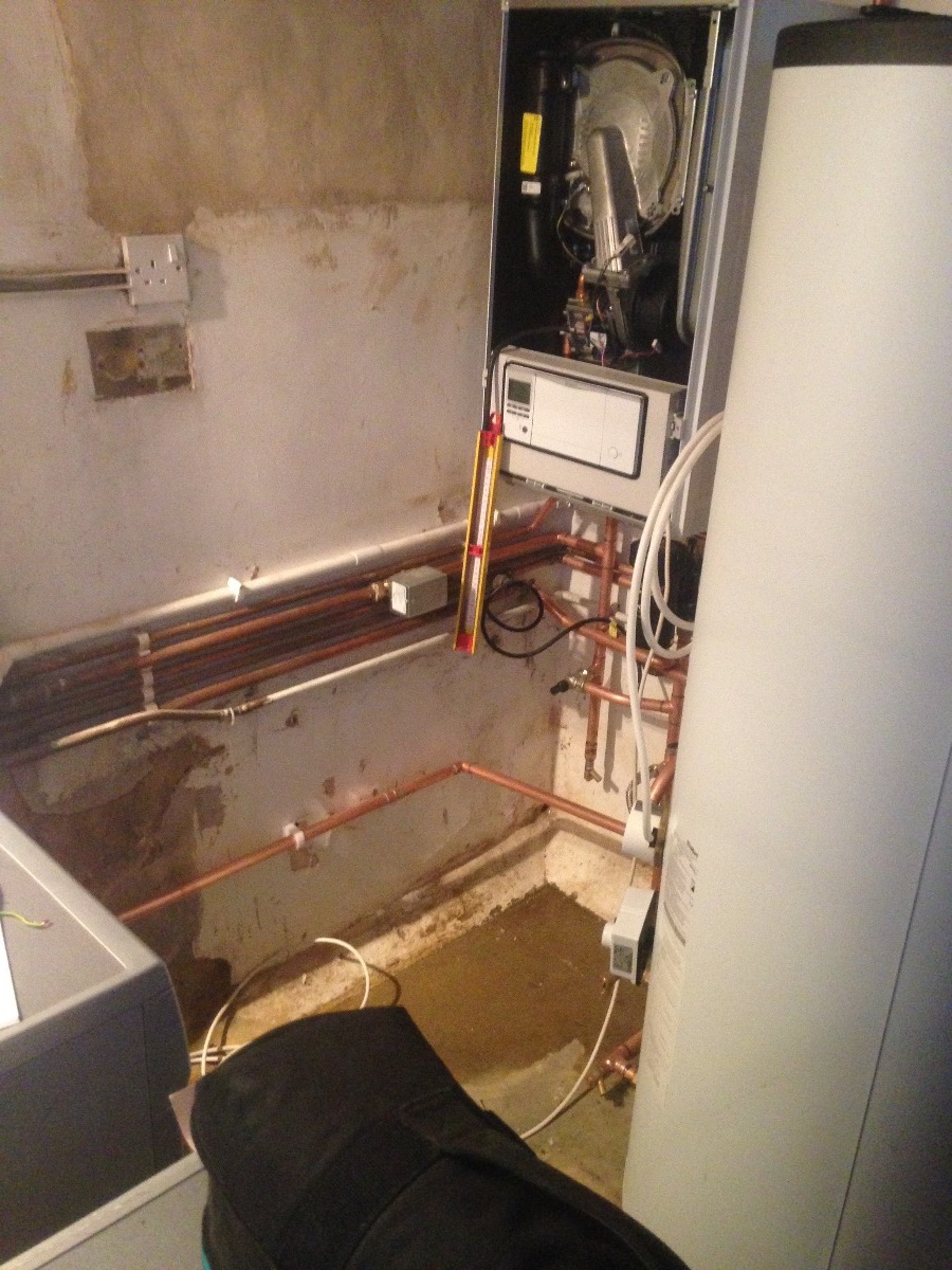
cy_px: 635
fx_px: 1210
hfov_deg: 42.9
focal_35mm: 33
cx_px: 476
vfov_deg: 55.4
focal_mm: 4.12
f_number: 2.4
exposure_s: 1/17
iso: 400
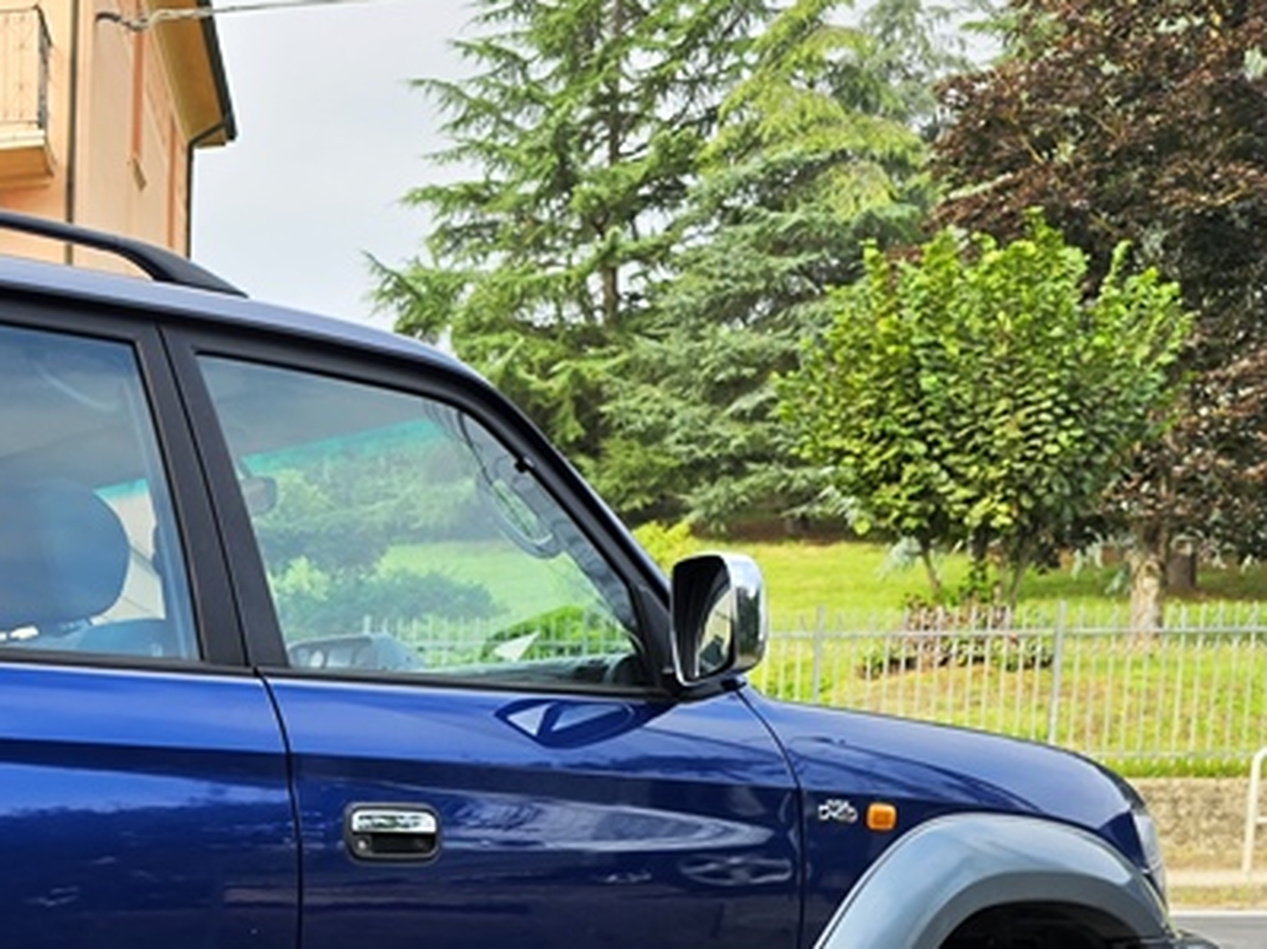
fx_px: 2159
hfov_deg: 28.1
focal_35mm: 59
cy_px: 1038
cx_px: -292
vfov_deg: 23.3
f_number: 1.7
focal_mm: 6.3
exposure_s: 1/290
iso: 12
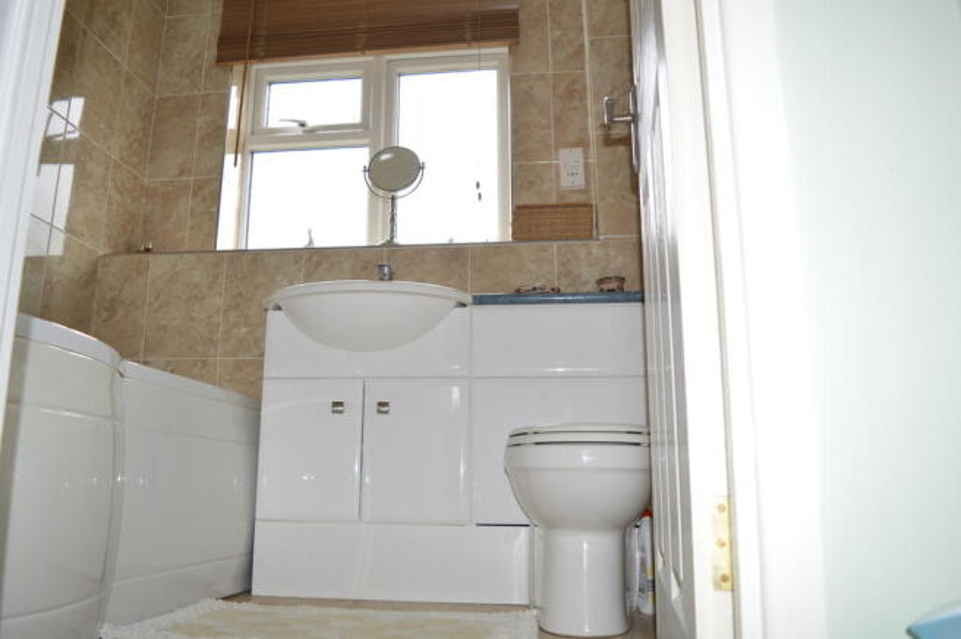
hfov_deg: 67.4
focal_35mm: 27
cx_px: 480
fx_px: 720
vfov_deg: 47.8
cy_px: 320
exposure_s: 1/60
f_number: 4
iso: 400
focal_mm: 18
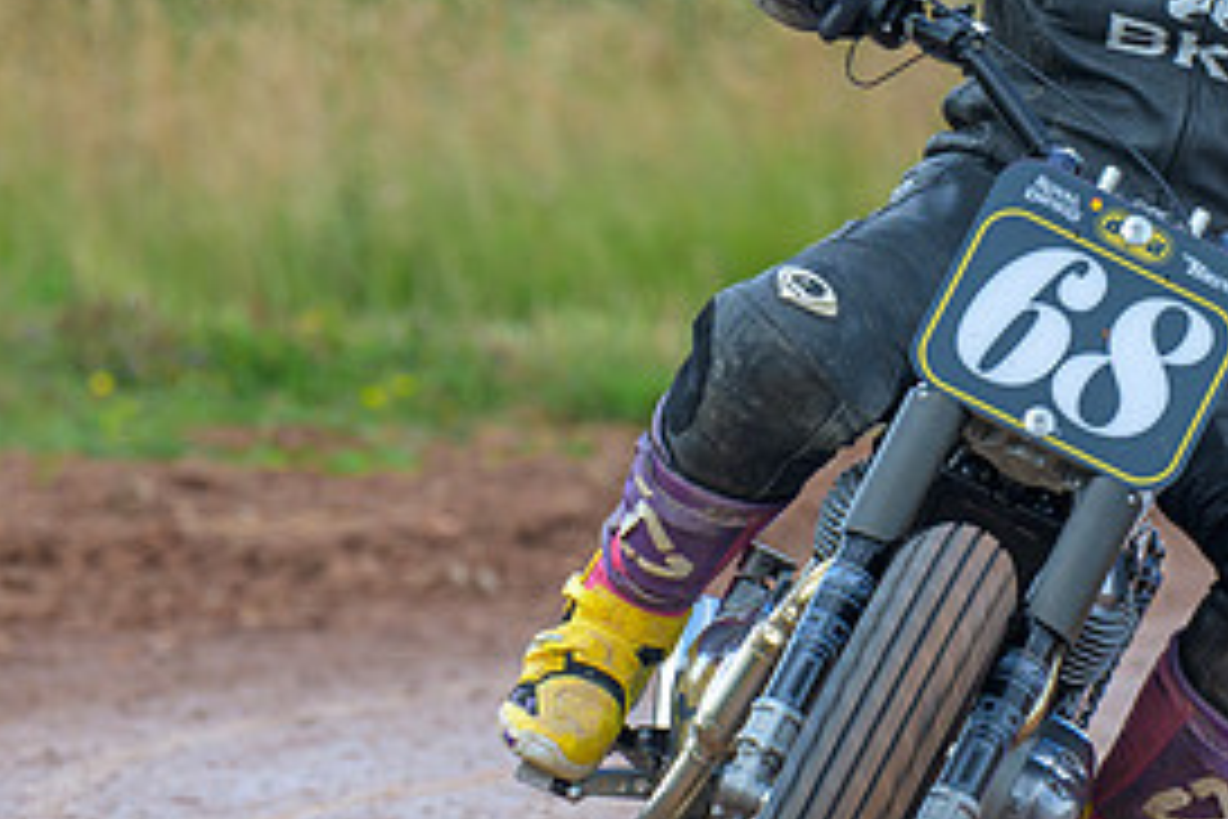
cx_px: 1121
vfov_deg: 1.8
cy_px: 381
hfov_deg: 2.7
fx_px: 26127
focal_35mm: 766
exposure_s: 1/400
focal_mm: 200
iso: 180
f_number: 4
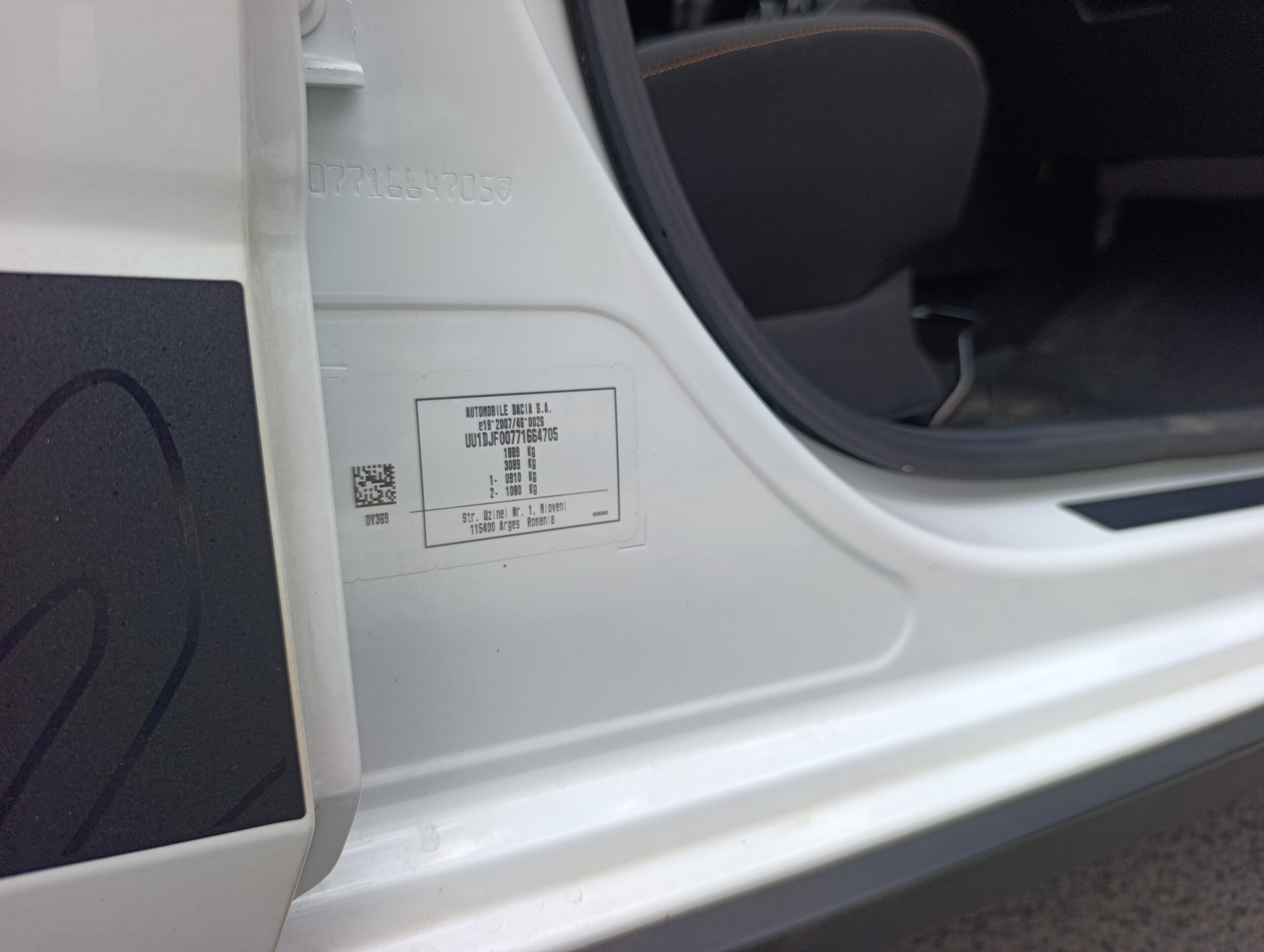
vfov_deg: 59.0
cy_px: 476
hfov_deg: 73.8
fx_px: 841
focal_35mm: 23
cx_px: 632
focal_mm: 6.14
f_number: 1.6
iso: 50
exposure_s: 1/232
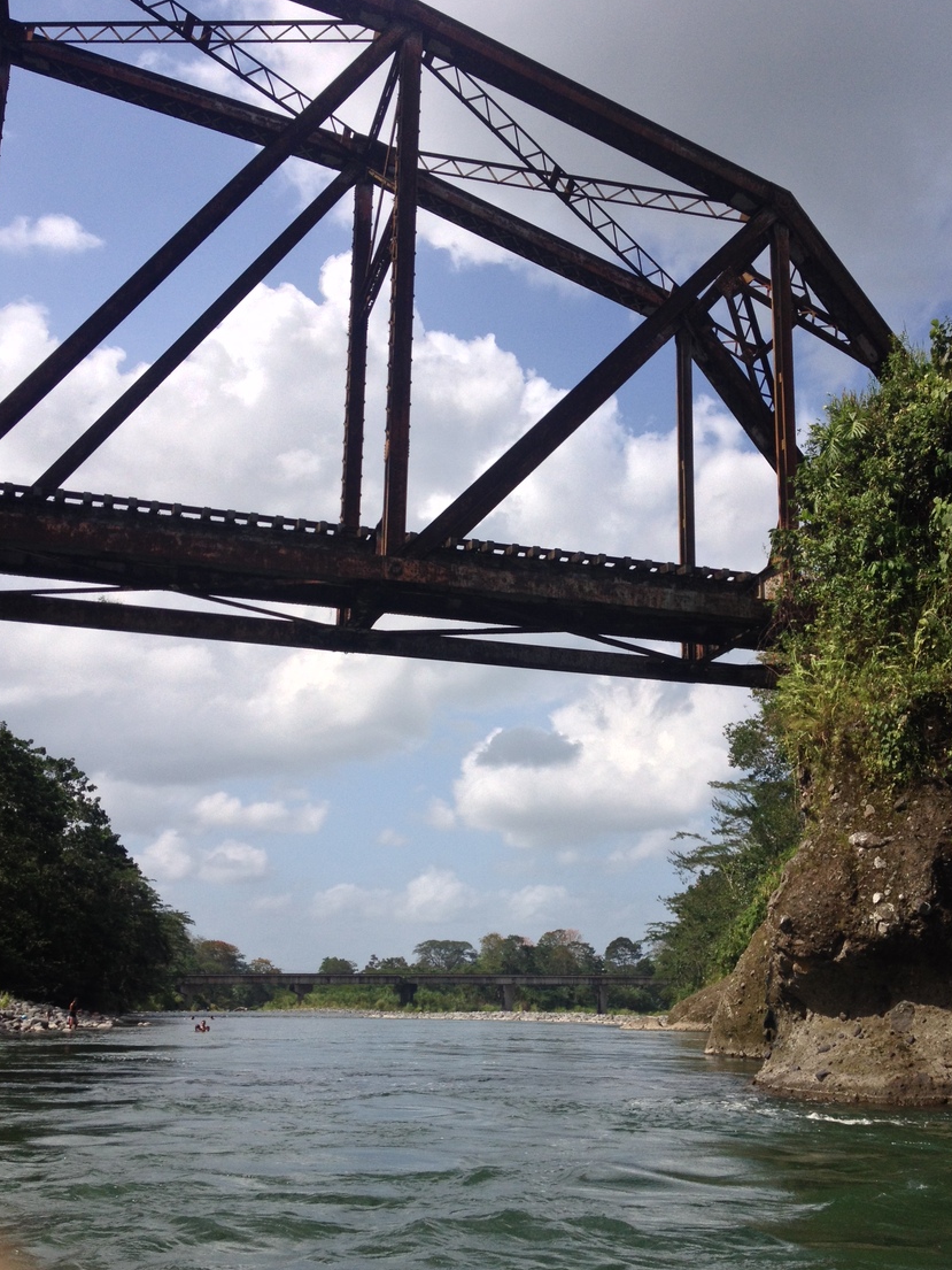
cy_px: 679
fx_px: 1393
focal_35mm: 38
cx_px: 489
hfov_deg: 37.7
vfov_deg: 48.9
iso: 50
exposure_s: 1/2404
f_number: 2.4
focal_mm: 4.28
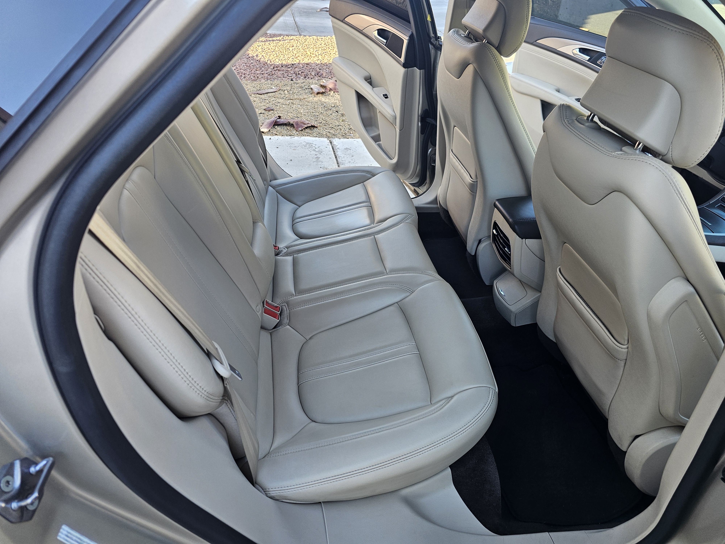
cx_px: 362
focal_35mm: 23
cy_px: 272
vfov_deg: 58.9
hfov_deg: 73.9
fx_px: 482
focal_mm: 6.3
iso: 80
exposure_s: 1/180
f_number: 1.7
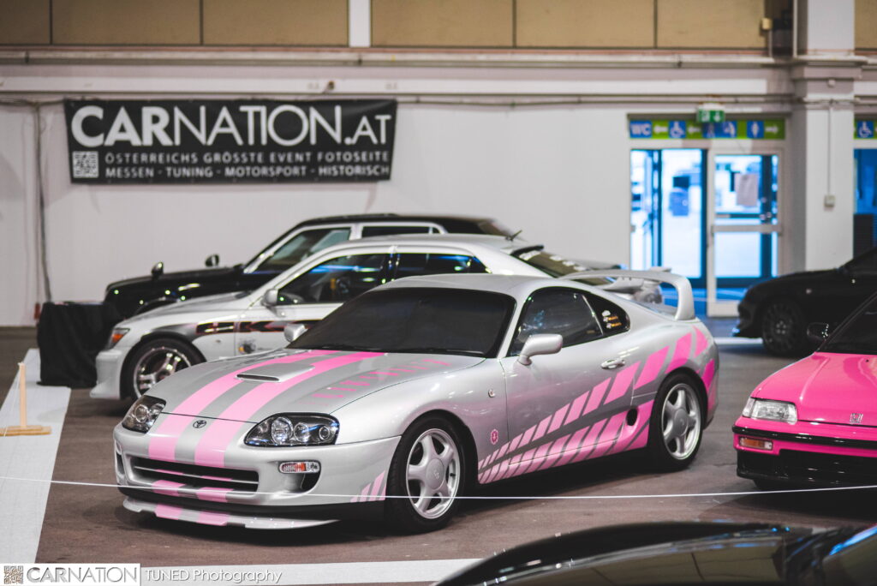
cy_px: 293
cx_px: 438
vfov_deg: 16.1
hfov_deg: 23.9
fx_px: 2072
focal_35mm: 85
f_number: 2.2
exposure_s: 1/160
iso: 800
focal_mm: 85
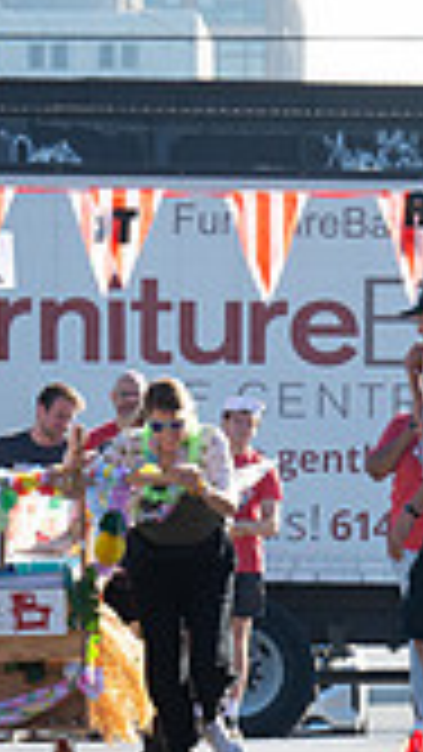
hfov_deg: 1.9
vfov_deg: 3.4
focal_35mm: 642
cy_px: 495
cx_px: 433
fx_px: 12795
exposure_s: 1/250
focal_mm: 135
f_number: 8
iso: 200
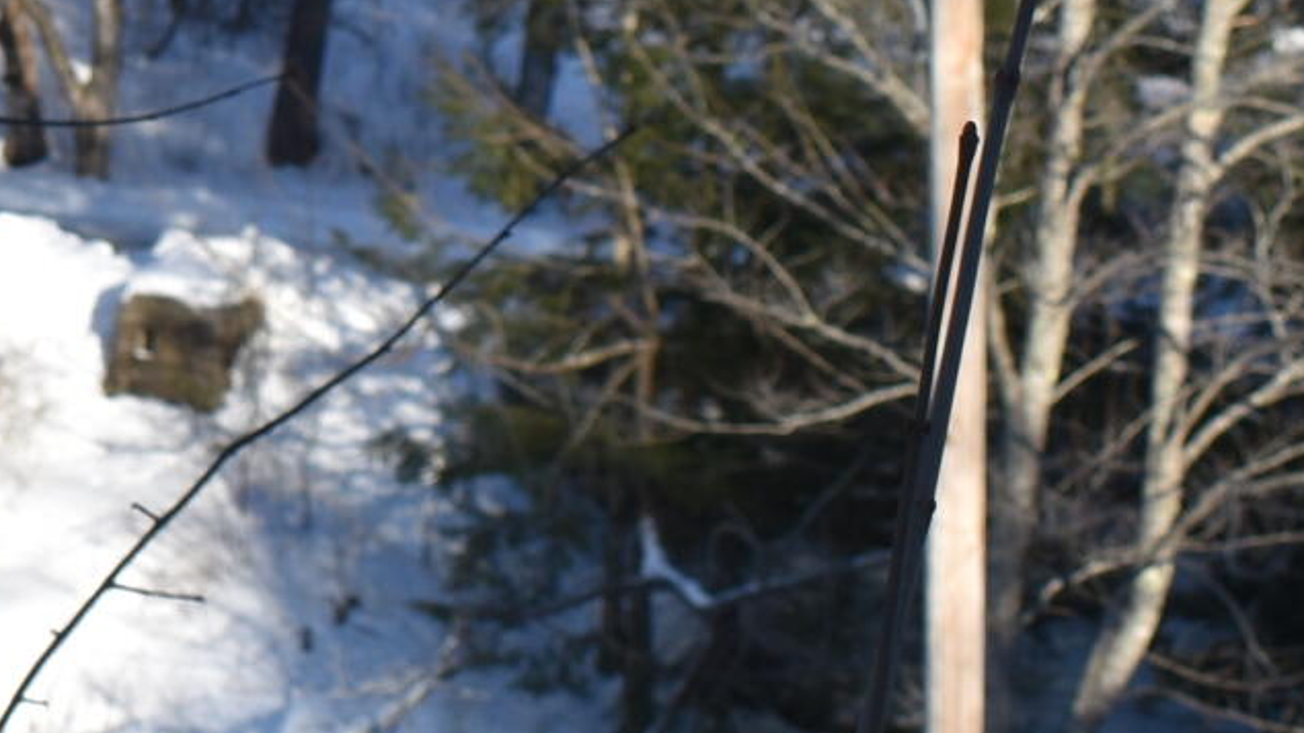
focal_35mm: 193
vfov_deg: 6.2
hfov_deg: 10.8
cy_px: -172
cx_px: -622
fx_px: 6672
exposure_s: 1/250
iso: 100
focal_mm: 26
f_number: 8
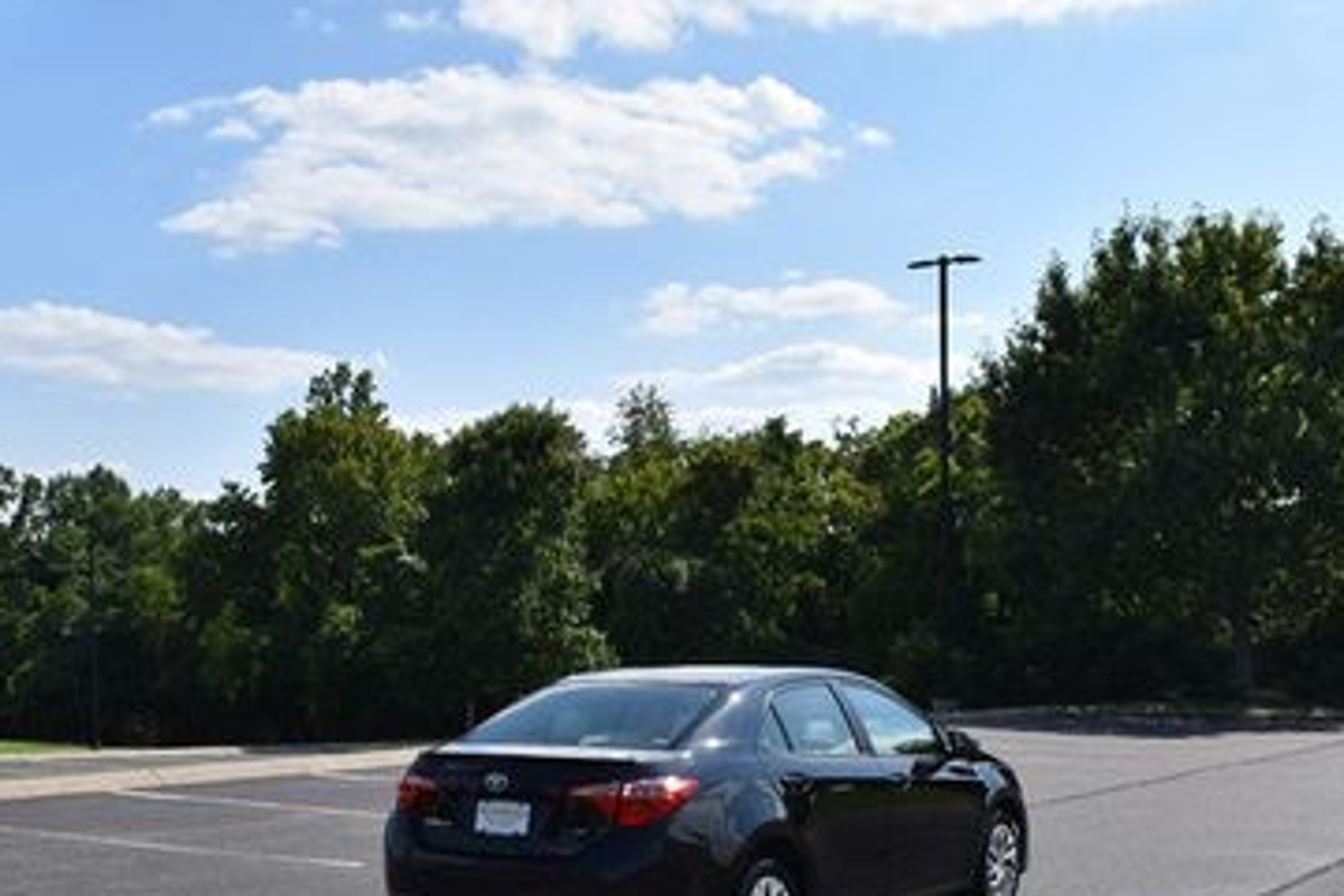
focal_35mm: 48
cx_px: 698
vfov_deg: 27.7
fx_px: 1792
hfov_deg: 41.1
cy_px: 666
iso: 100
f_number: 9
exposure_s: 1/320
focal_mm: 18
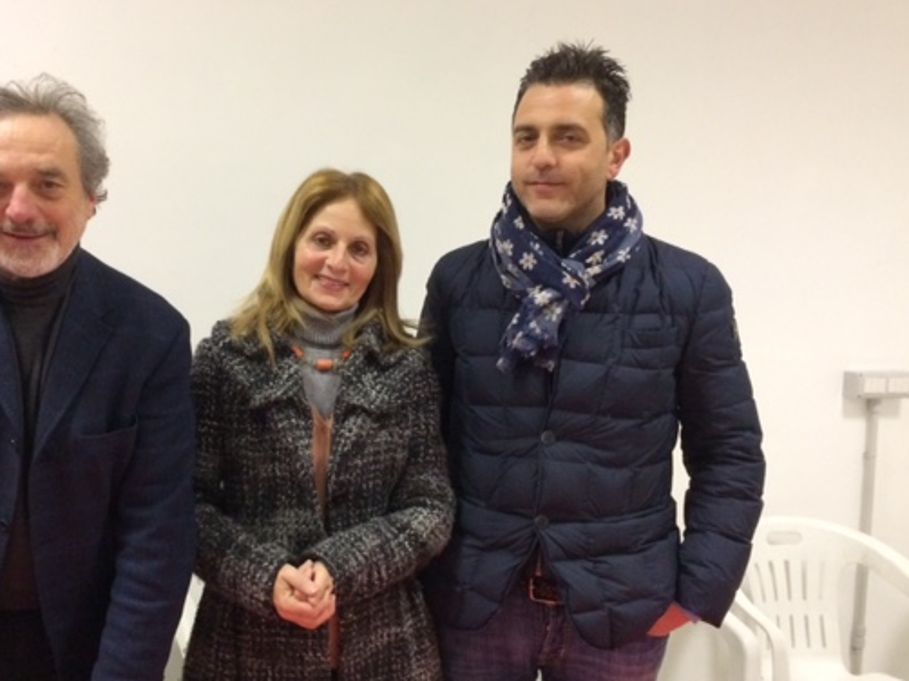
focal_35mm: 37
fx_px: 971
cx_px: 337
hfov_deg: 49.6
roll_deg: +0.1
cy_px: 360
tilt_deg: -4.3
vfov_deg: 38.6
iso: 320
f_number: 2.2
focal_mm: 4.15
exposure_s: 1/25
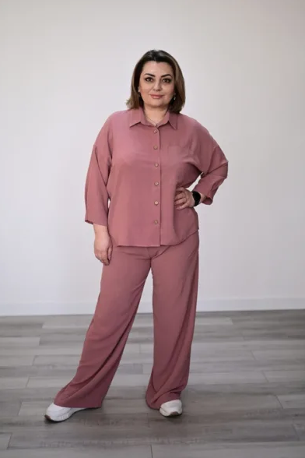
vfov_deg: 38.9
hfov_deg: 26.5
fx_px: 648
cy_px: 232
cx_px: 151
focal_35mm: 51
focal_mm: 50
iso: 320
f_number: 1.8
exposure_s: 1/160
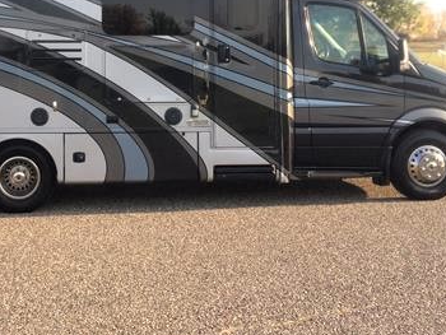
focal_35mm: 53
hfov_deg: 35.4
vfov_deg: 27.0
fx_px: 683
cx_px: 115
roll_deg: +2.2
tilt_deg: -2.6
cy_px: 65
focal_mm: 4.15
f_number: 2.2
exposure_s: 1/441
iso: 32
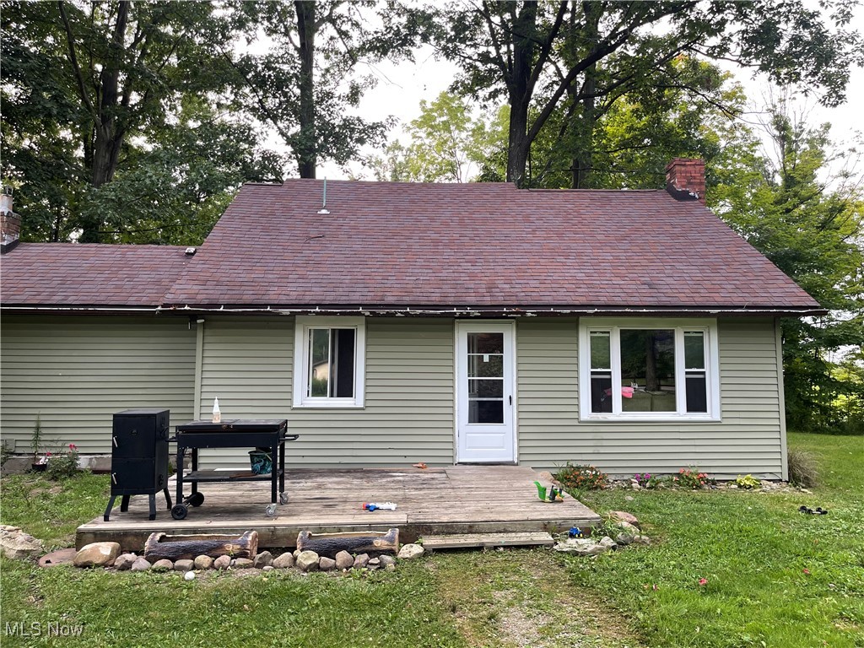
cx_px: 432
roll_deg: -0.7
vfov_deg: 54.9
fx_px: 624
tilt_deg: +4.1
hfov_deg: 69.4
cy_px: 324
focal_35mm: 25
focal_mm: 5.1
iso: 64
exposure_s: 1/121
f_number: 1.6
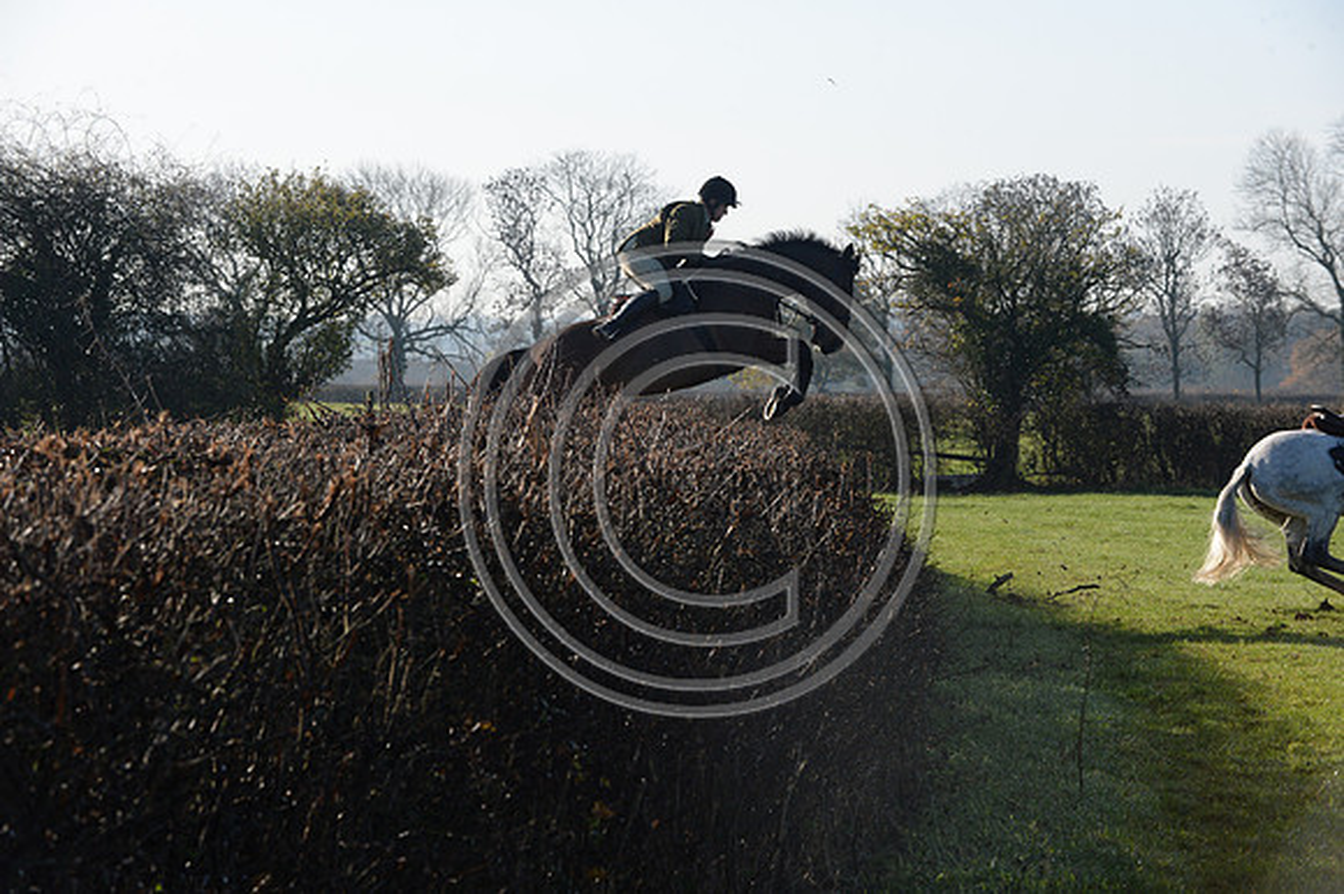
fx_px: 4664
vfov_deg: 11.0
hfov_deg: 16.4
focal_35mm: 125
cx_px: 672
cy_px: 447
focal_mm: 125
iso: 1000
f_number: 8
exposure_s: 1/1250
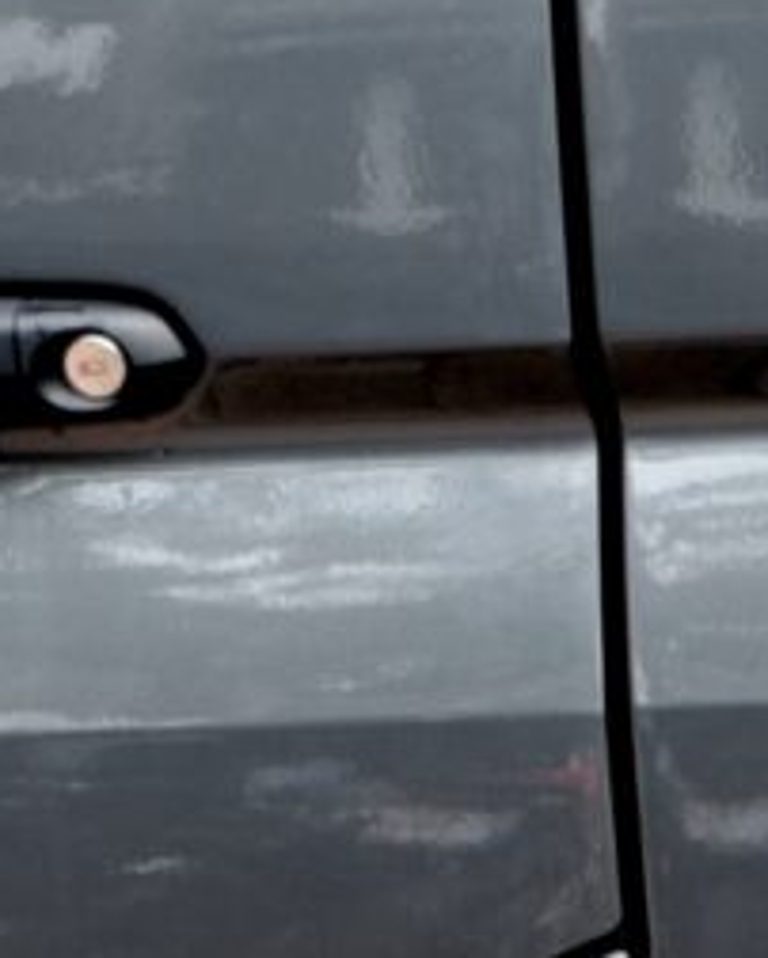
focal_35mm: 429
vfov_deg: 4.3
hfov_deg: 3.4
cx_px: 3692
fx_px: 12174
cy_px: 2845
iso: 100
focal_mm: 45
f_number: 4.5
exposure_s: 1/80
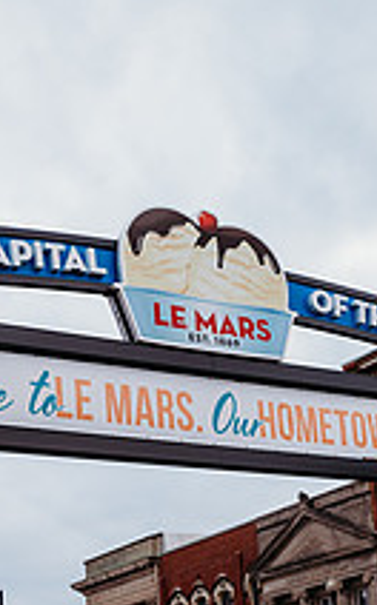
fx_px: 1104
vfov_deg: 29.9
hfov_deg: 19.3
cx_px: 137
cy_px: 495
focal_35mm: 67
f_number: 3.2
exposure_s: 1/160
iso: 100
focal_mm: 24
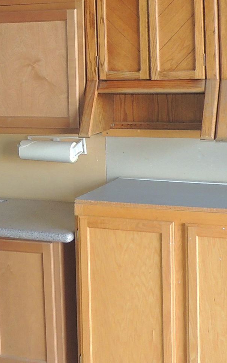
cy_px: 99
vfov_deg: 25.3
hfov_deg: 15.9
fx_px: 802
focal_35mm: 81
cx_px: 26
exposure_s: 1/40
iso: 180
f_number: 3
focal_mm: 4.3
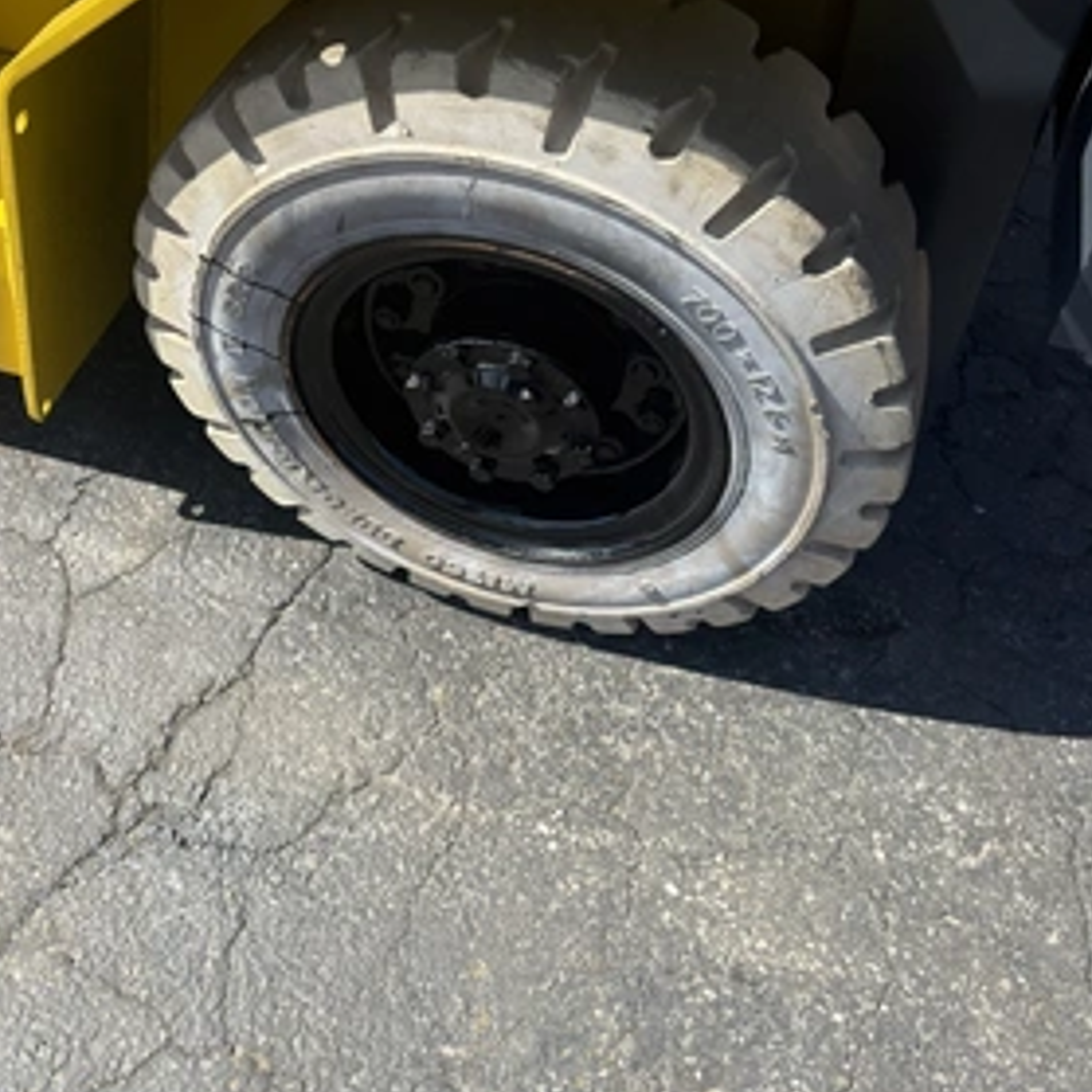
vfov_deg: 49.6
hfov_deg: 49.7
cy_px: 462
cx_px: 552
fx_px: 1178
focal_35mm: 33
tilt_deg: -46.7
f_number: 1.6
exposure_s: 1/2639
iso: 64
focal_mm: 5.96
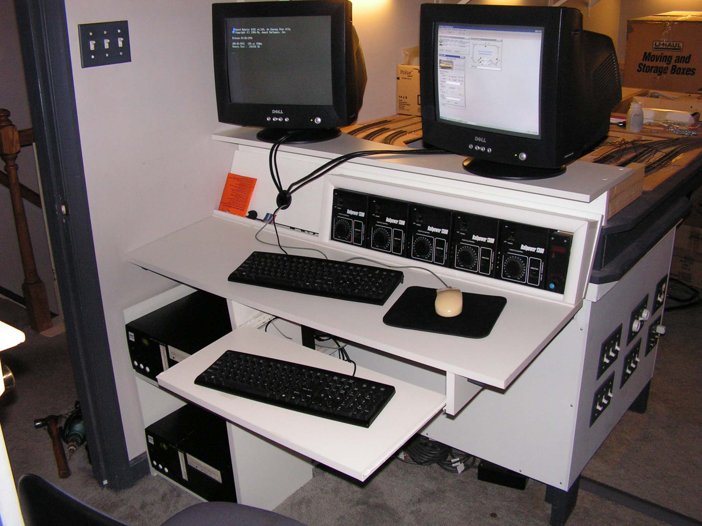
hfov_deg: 51.4
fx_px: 730
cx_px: 351
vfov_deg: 39.7
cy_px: 263
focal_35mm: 36
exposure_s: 1/40
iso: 200
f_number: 3.2
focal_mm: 6
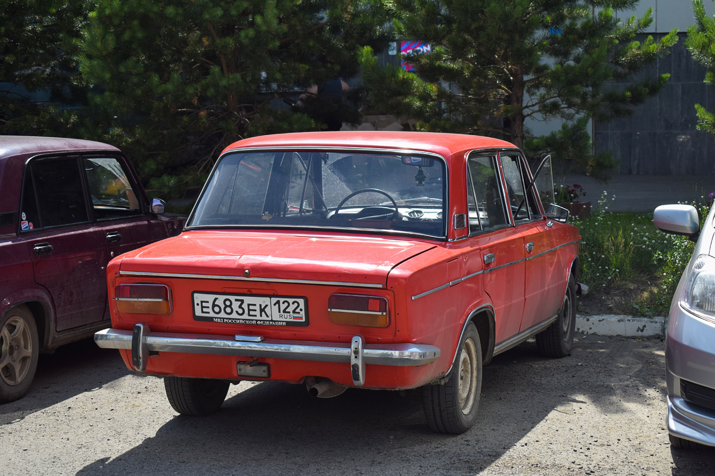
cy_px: 238
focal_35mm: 69
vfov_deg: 19.7
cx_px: 358
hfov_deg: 29.2
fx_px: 1370
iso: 200
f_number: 6.3
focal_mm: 46
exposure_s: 1/640
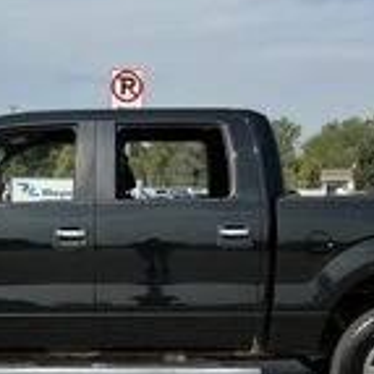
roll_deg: -1.1
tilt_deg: -3.3
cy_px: 267
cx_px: 133
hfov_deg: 24.9
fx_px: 843
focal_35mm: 69
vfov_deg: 24.8
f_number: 1.8
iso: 25
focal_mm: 3
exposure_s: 1/2141
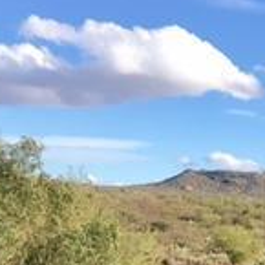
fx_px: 979
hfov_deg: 14.7
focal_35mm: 113
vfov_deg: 14.4
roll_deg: -0.7
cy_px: 397
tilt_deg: -10.1
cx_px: 353
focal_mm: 4.15
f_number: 2.2
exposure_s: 1/1068
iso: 25
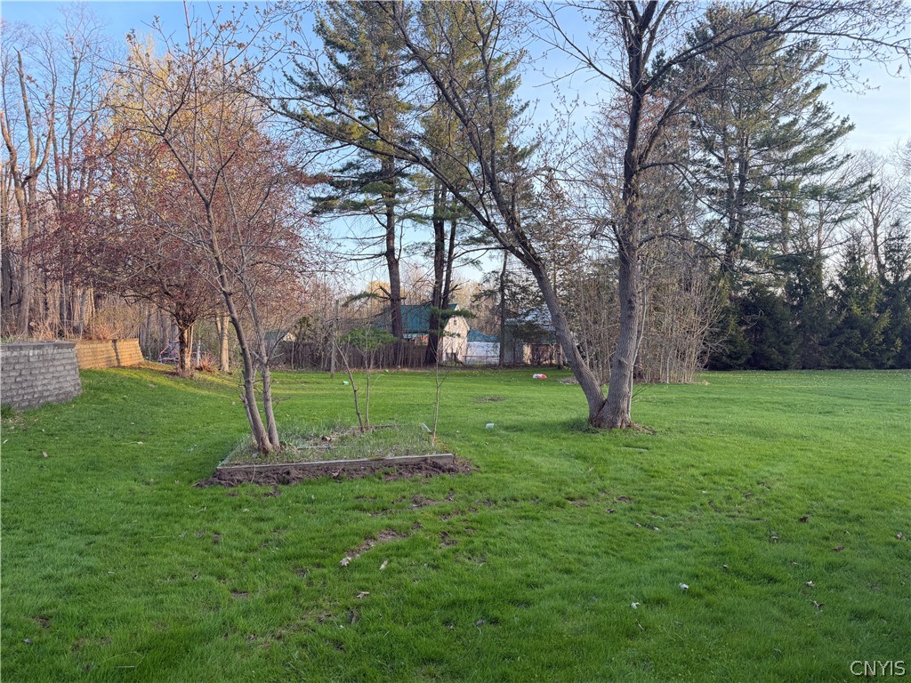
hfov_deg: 71.6
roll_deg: +0.6
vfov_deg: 56.8
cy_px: 342
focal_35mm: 24
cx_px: 456
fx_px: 632
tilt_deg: -0.8
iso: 64
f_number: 1.78
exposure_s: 1/157
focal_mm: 6.76
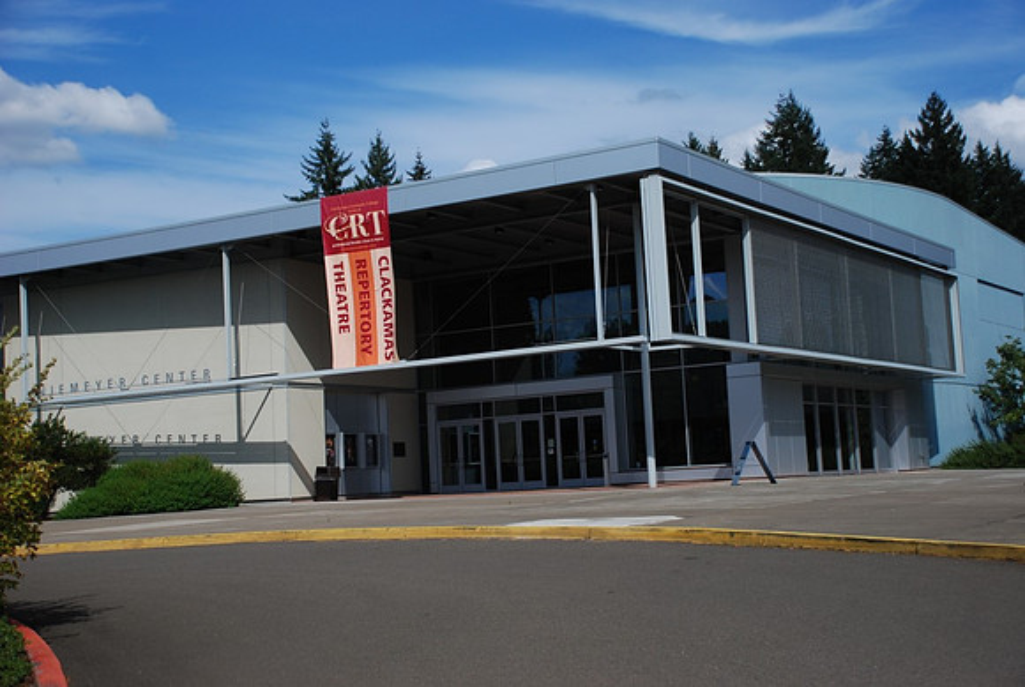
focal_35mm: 48
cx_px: 512
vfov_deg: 28.2
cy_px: 344
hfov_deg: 41.0
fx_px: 1369
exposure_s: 1/2000
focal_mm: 32
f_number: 4.5
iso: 200
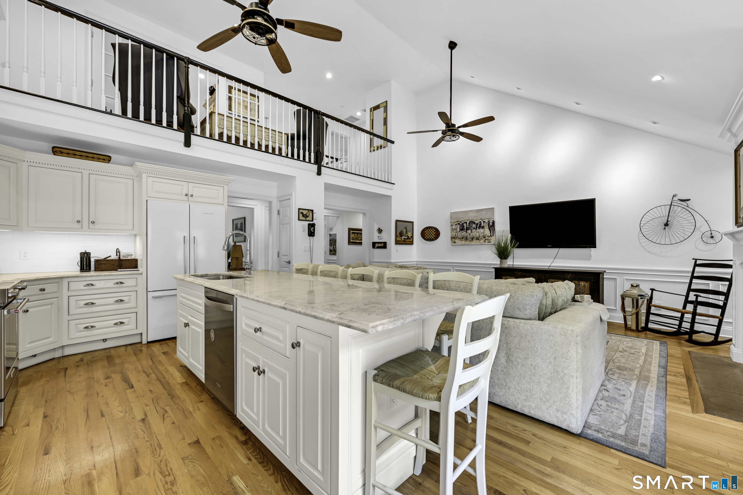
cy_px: 248
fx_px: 289
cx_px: 372
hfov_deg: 104.3
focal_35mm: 14
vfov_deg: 81.2
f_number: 8
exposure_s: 1/200
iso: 250
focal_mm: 14
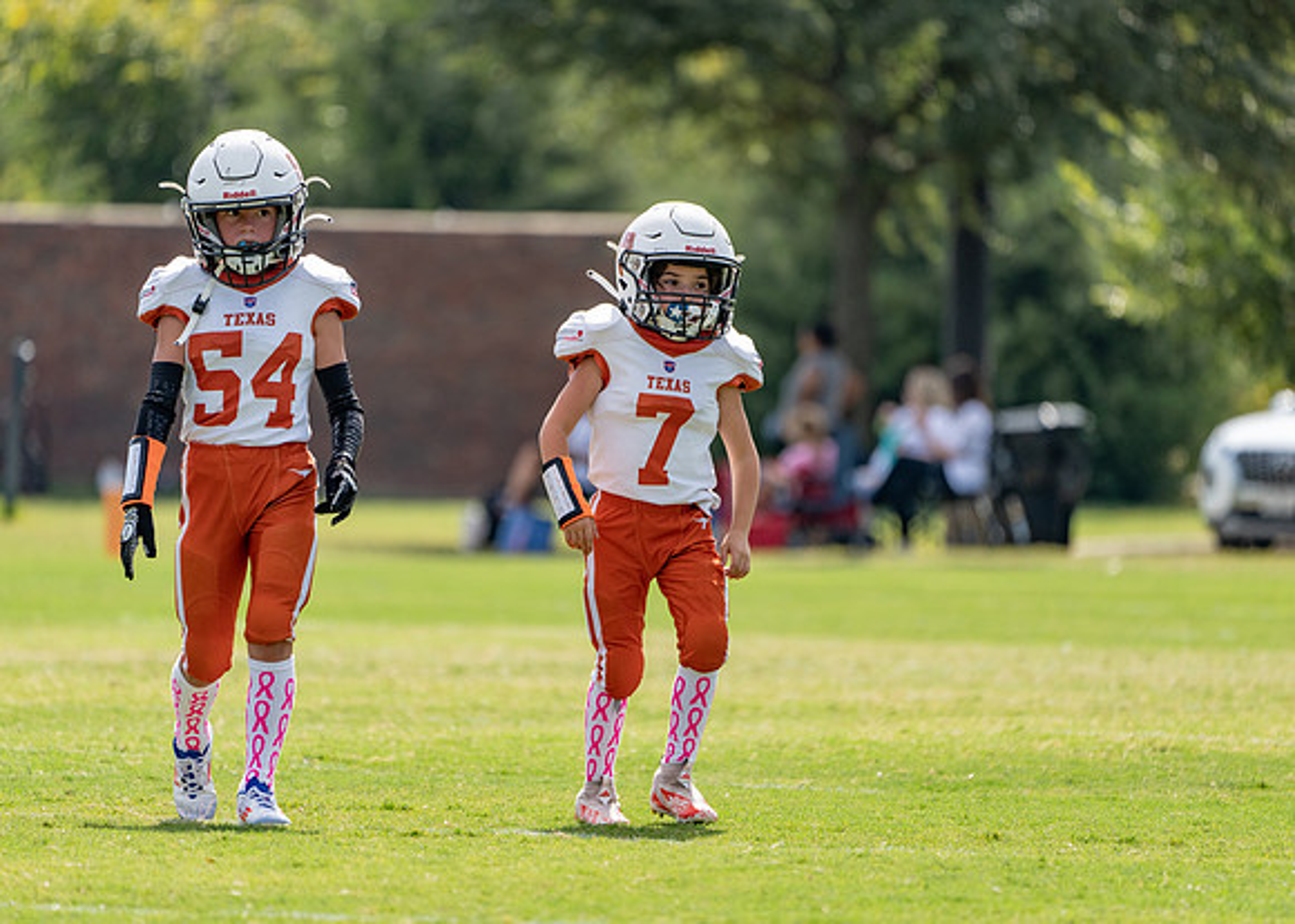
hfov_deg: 4.8
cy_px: 462
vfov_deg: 3.4
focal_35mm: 419
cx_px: 648
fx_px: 15412
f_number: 5.6
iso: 500
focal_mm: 400
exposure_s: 1/1600
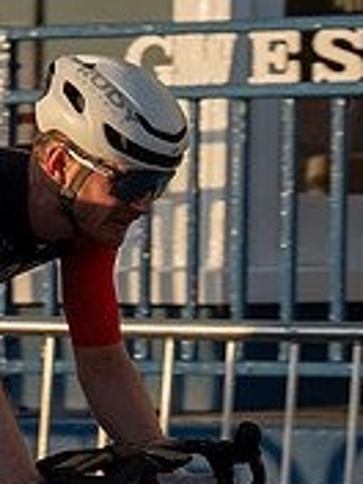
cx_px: -554
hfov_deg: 4.1
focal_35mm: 359
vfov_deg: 5.5
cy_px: 397
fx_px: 5020
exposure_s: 1/1000
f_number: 4
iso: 200
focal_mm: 70
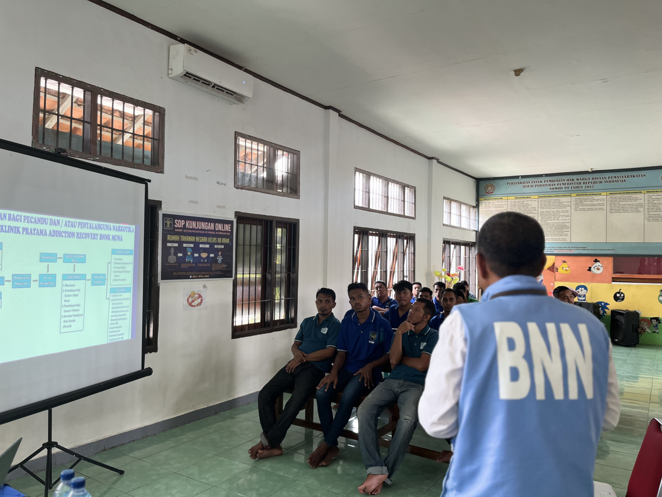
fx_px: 497
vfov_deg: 53.1
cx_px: 331
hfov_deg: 67.3
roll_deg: -0.5
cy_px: 248
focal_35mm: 26
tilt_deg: +0.3
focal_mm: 5.1
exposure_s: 1/121
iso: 125
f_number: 1.6
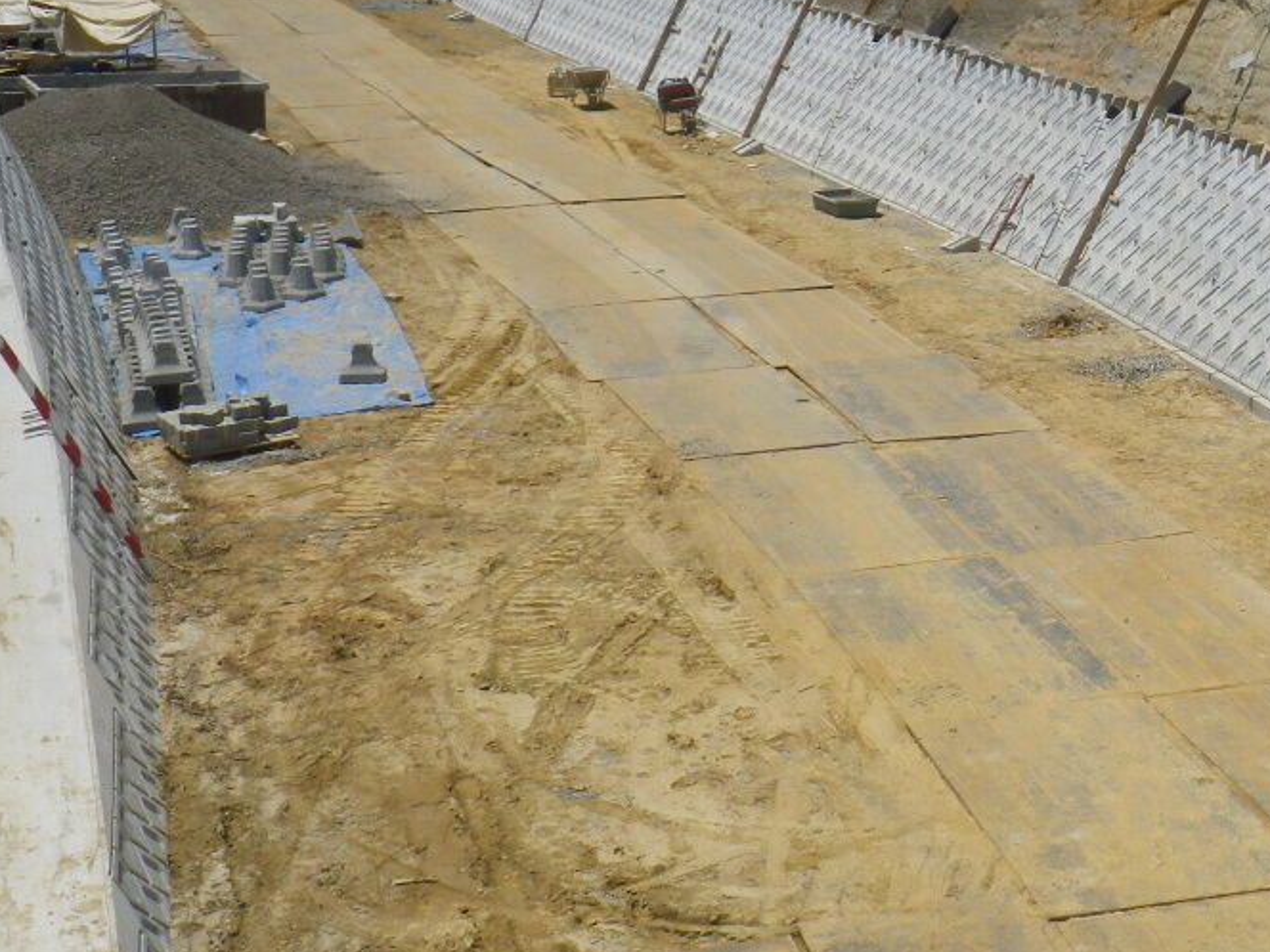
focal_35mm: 81
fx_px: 2972
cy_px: 262
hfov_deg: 23.3
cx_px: 1218
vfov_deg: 18.1
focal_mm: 7.5
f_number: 5
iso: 80
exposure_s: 1/800
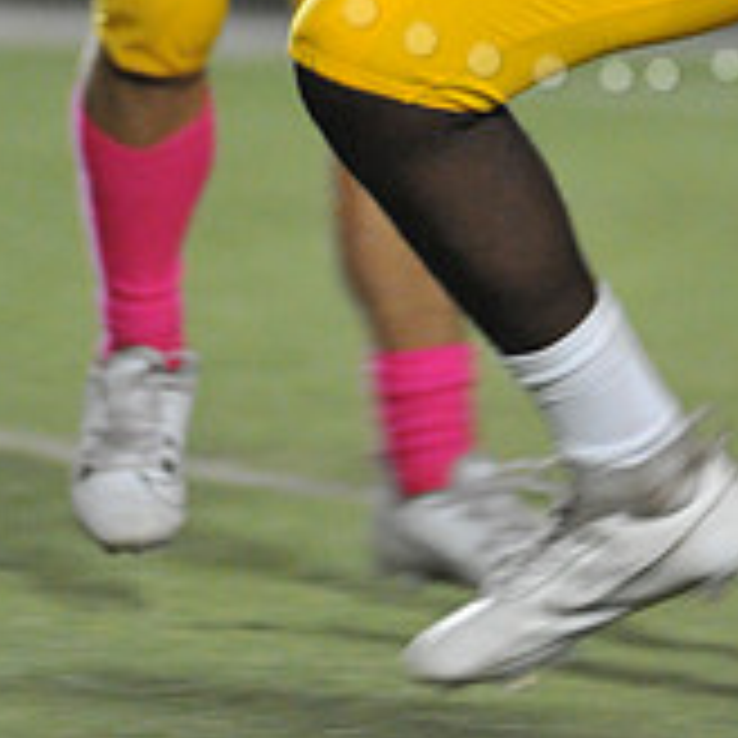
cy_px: -459
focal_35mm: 1498
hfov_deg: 1.2
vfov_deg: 1.2
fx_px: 36132
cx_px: 616
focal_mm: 500
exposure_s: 1/200
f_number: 6.3
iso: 6400
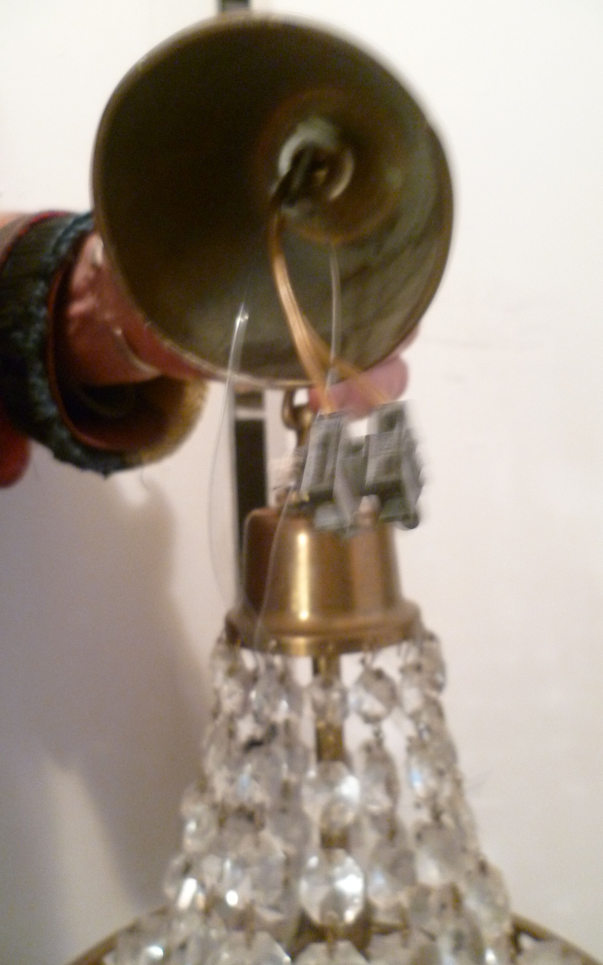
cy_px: 482
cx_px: 307
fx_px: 789
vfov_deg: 62.9
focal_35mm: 30
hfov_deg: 41.8
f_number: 2.8
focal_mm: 5
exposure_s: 1/5
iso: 400
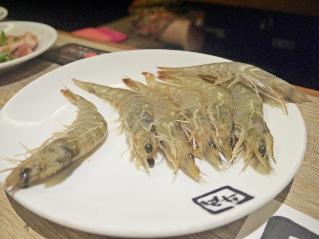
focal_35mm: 28
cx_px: 160
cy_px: 120
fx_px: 258
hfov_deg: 63.4
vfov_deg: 49.7
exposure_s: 1/60
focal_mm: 14
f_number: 3.5
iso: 250
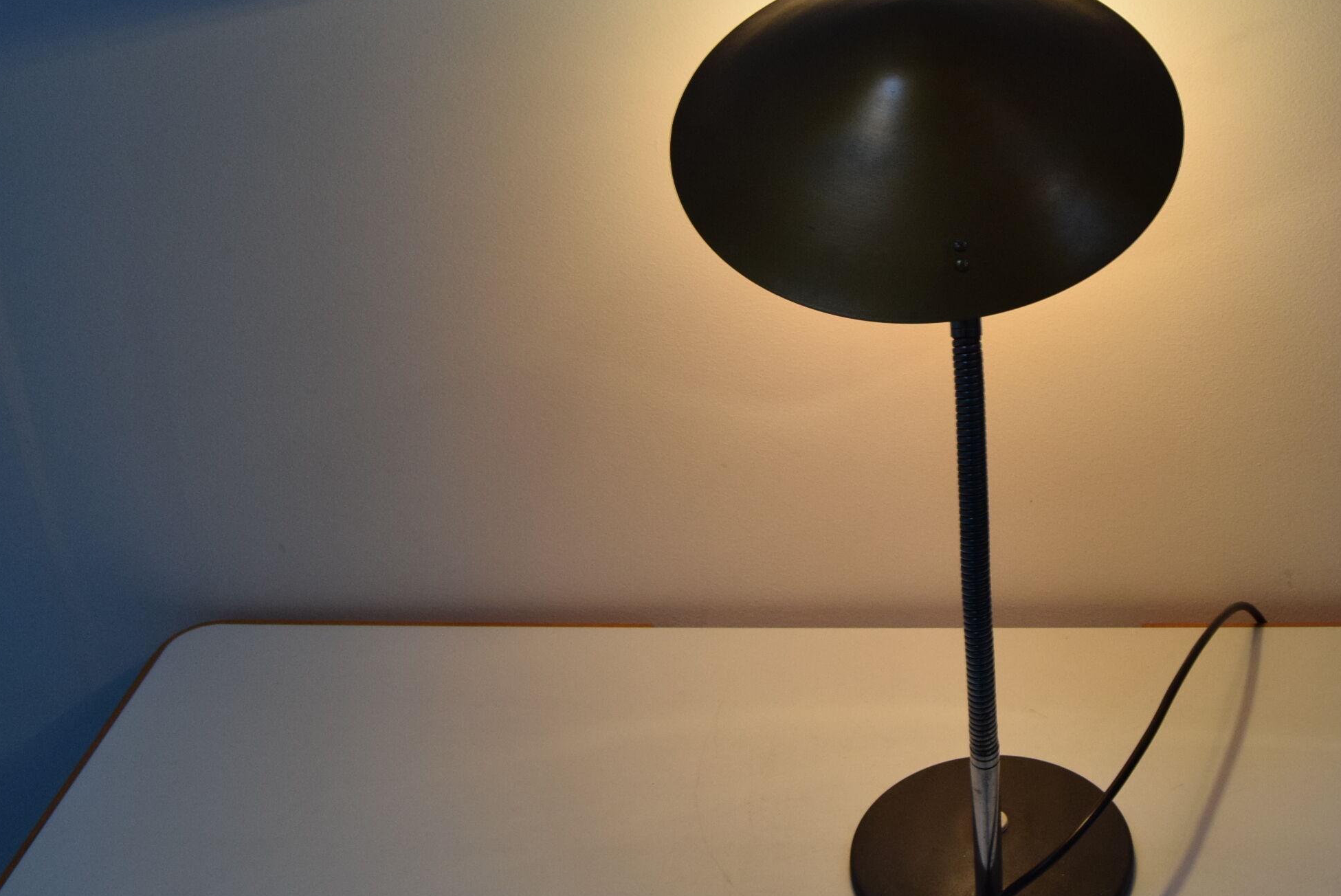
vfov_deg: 29.1
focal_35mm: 46
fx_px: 1715
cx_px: 1008
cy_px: 304
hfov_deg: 41.4
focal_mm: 20
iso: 1600
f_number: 6.3
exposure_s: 1/160
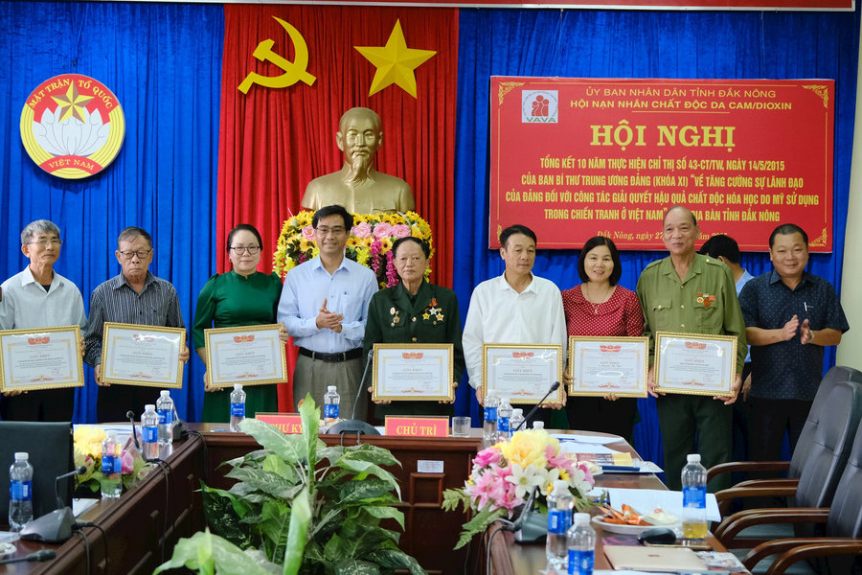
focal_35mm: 62
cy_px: 288
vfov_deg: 21.9
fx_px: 1484
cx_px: 431
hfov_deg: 32.4
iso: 2500
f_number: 4
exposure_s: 1/120
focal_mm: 41.1
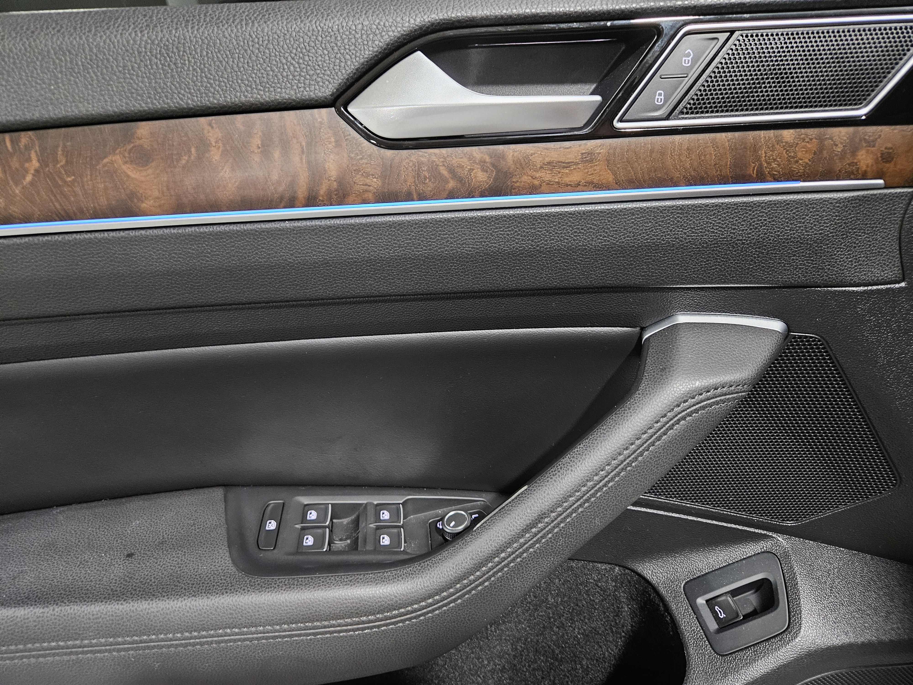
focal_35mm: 23
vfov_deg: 58.9
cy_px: 342
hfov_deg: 73.9
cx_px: 456
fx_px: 607
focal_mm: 5.4
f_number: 1.8
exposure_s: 1/24
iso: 1000
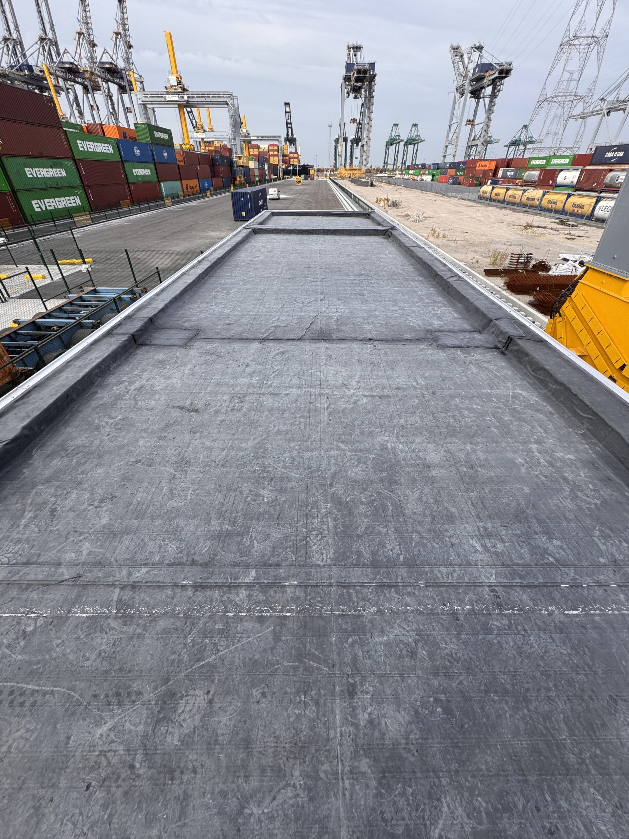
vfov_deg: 102.1
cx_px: 314
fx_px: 339
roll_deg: +0.2
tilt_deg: -35.4
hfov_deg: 85.7
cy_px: 420
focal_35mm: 14
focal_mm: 2.22
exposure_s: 1/1048
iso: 50
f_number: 2.2
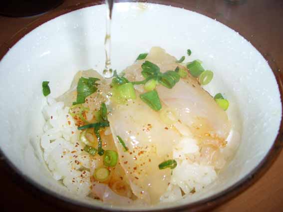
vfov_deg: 40.7
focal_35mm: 35
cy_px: 106
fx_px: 286
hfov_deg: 52.6
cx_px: 142
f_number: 2.6
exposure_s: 1/60
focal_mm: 5.8
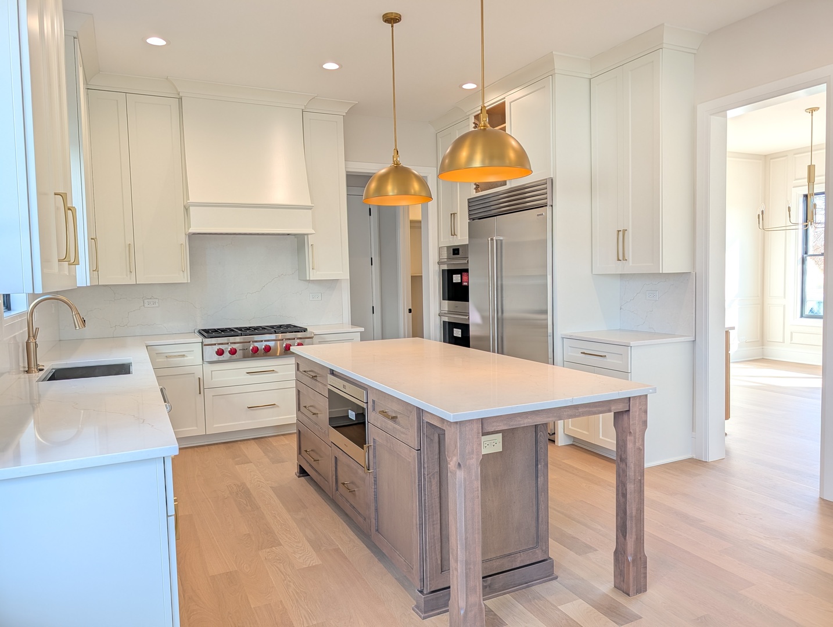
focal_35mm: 24
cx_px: 416
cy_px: 314
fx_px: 578
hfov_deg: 71.5
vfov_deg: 56.9
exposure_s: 1/120
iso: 55
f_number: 1.68
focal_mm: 6.9
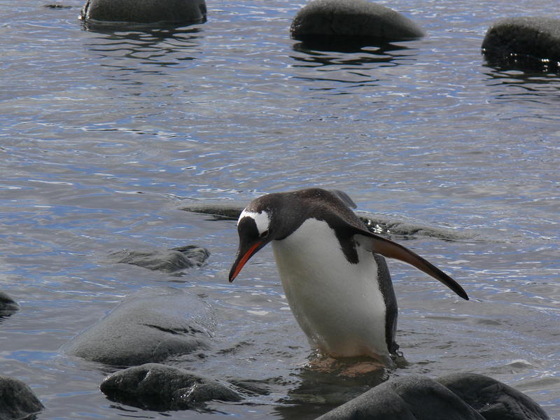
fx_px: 5937
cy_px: 210
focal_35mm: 367
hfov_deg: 5.4
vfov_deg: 4.1
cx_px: 280
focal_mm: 60.8
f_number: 5.6
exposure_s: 1/500
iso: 80
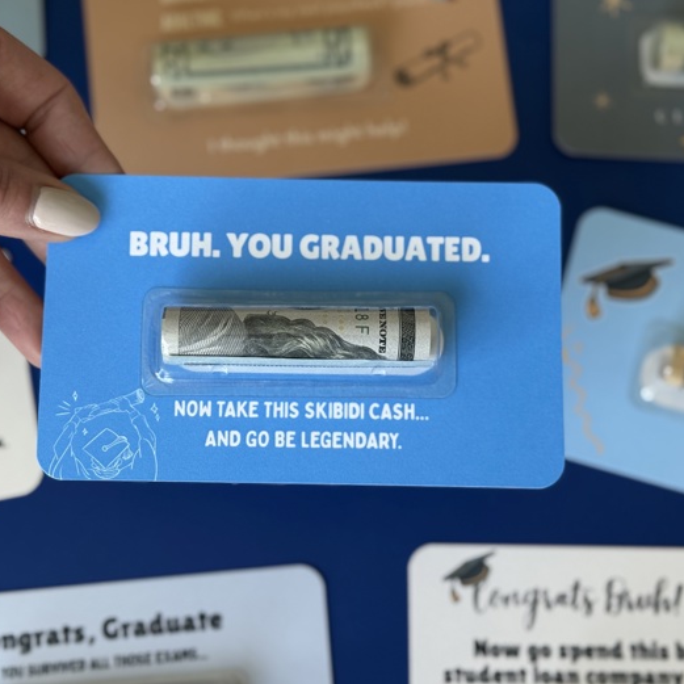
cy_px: 342
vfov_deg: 30.0
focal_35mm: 57
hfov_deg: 30.0
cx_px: 316
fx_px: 1274
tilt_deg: -77.6
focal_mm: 6.76
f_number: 1.78
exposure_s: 1/233
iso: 100
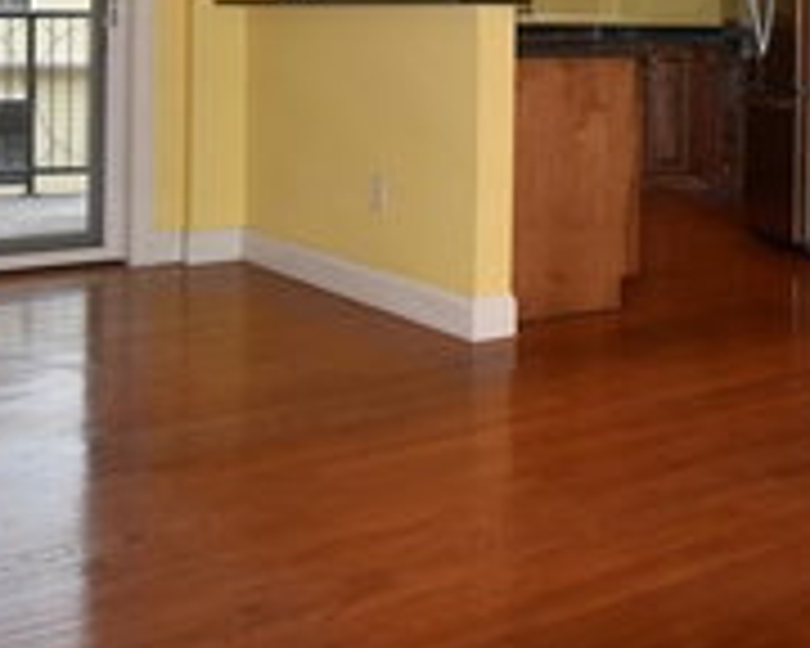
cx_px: 657
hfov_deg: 32.4
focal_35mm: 56
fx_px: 1348
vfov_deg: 25.7
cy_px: 9
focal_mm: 15
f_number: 5
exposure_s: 1/60
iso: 1400
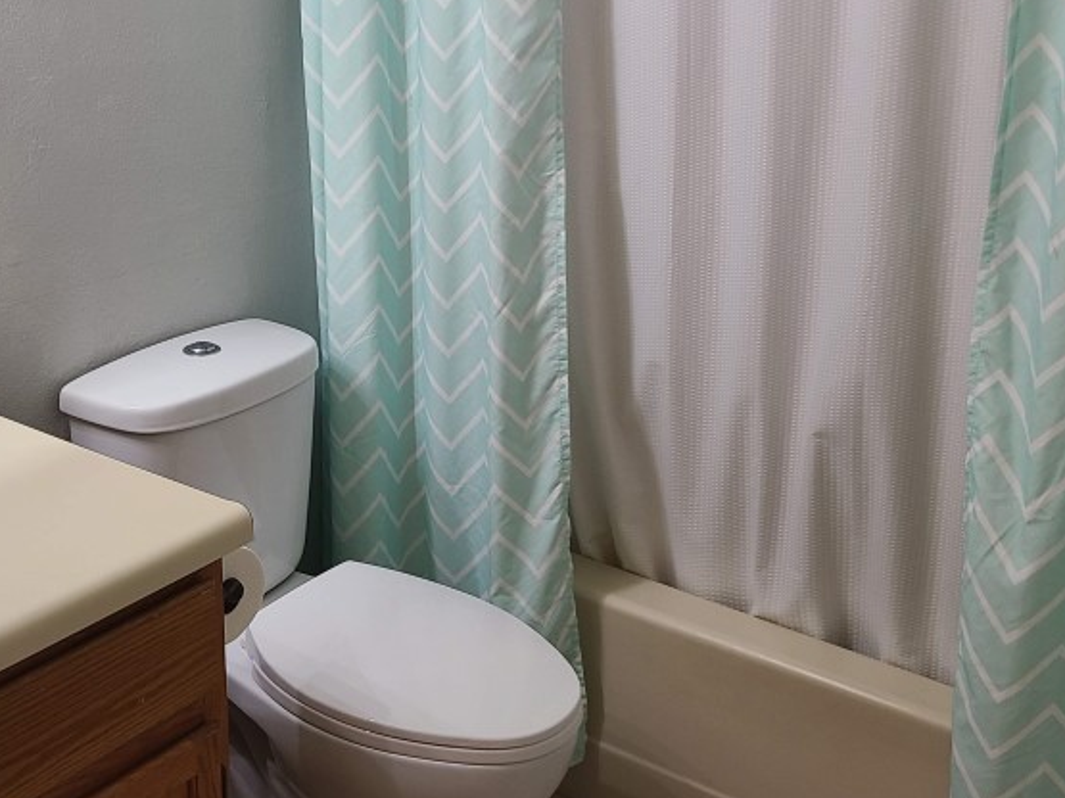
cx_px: 345
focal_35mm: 48
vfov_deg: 29.8
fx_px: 1476
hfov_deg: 39.2
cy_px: 201
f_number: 1.8
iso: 100
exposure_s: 1/60
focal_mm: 5.4
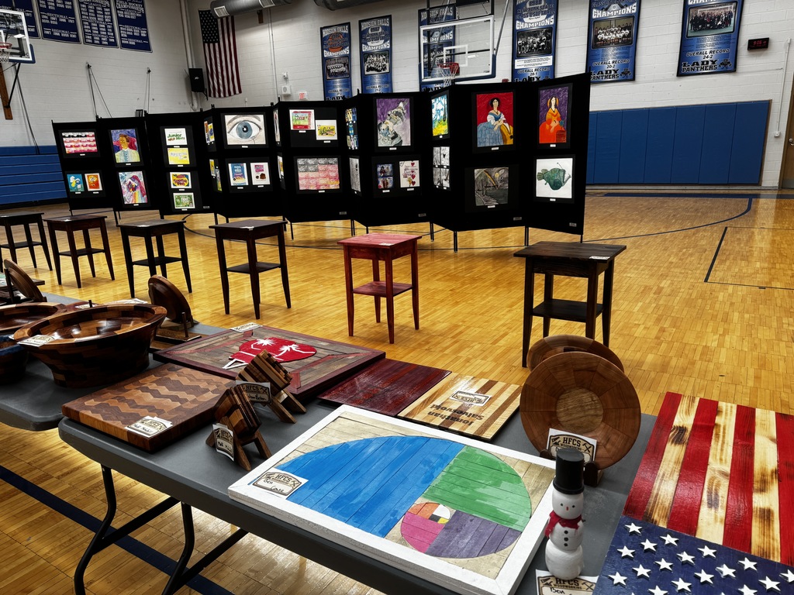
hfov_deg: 71.6
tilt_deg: -13.5
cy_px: 298
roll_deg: +4.0
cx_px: 397
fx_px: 550
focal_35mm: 24
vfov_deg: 56.8
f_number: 1.78
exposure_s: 1/121
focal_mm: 6.76
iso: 64
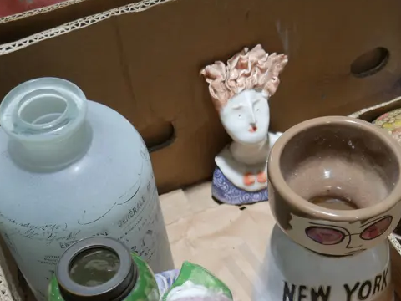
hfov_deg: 29.1
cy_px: 203
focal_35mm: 64
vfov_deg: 22.8
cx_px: 355
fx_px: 741
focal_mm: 15
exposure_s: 1/60
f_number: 3.6
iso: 250
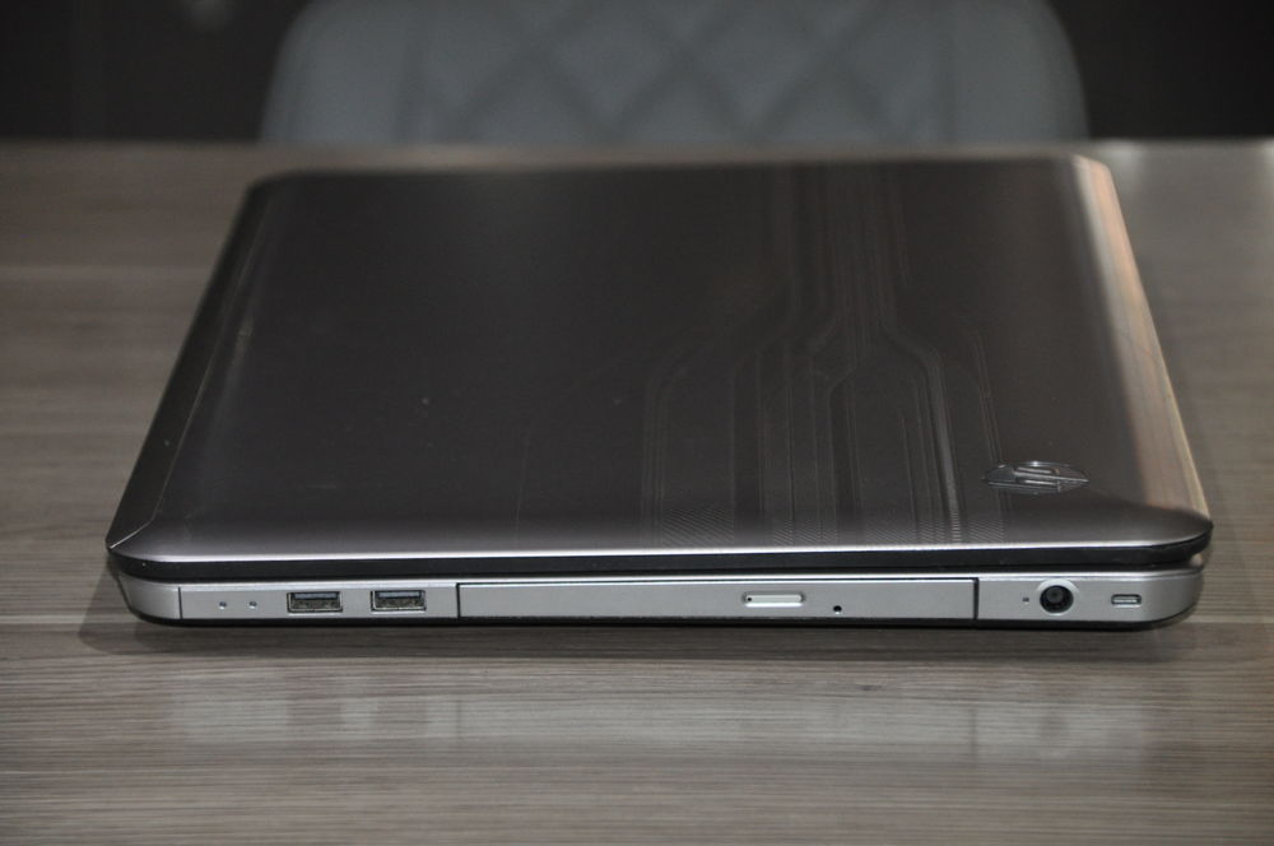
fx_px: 5301
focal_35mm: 150
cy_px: 423
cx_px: 637
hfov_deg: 13.7
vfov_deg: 9.1
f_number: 5.6
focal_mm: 100
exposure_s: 1/60
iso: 800
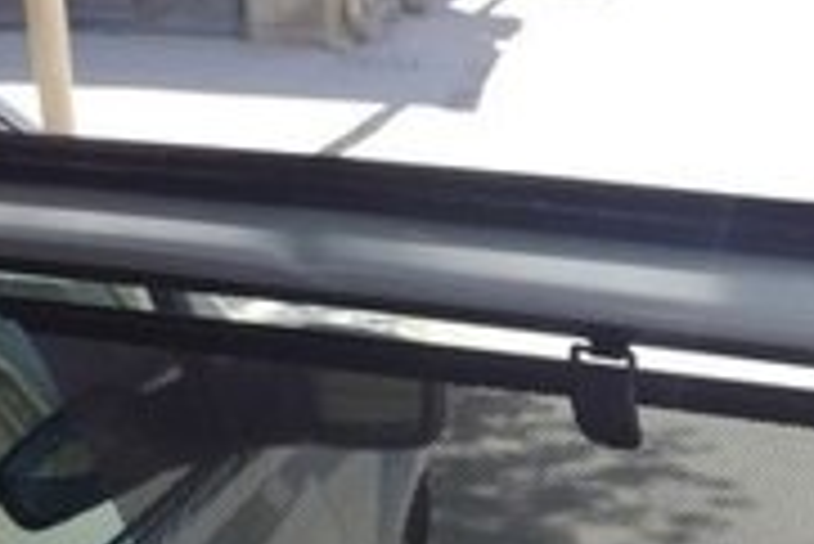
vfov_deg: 15.7
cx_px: 715
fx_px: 1742
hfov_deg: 25.6
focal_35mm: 77
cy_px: 922
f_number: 2
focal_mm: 3.79
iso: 50
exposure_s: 1/331
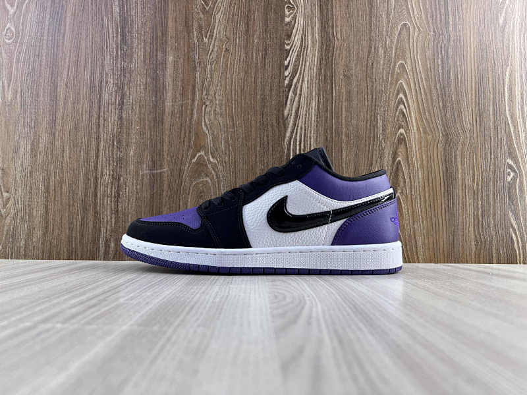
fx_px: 396
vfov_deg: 53.1
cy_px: 198
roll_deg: -0.3
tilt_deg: +2.9
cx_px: 264
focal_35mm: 26
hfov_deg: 67.3
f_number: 1.5
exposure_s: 1/123
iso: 32
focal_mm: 5.7
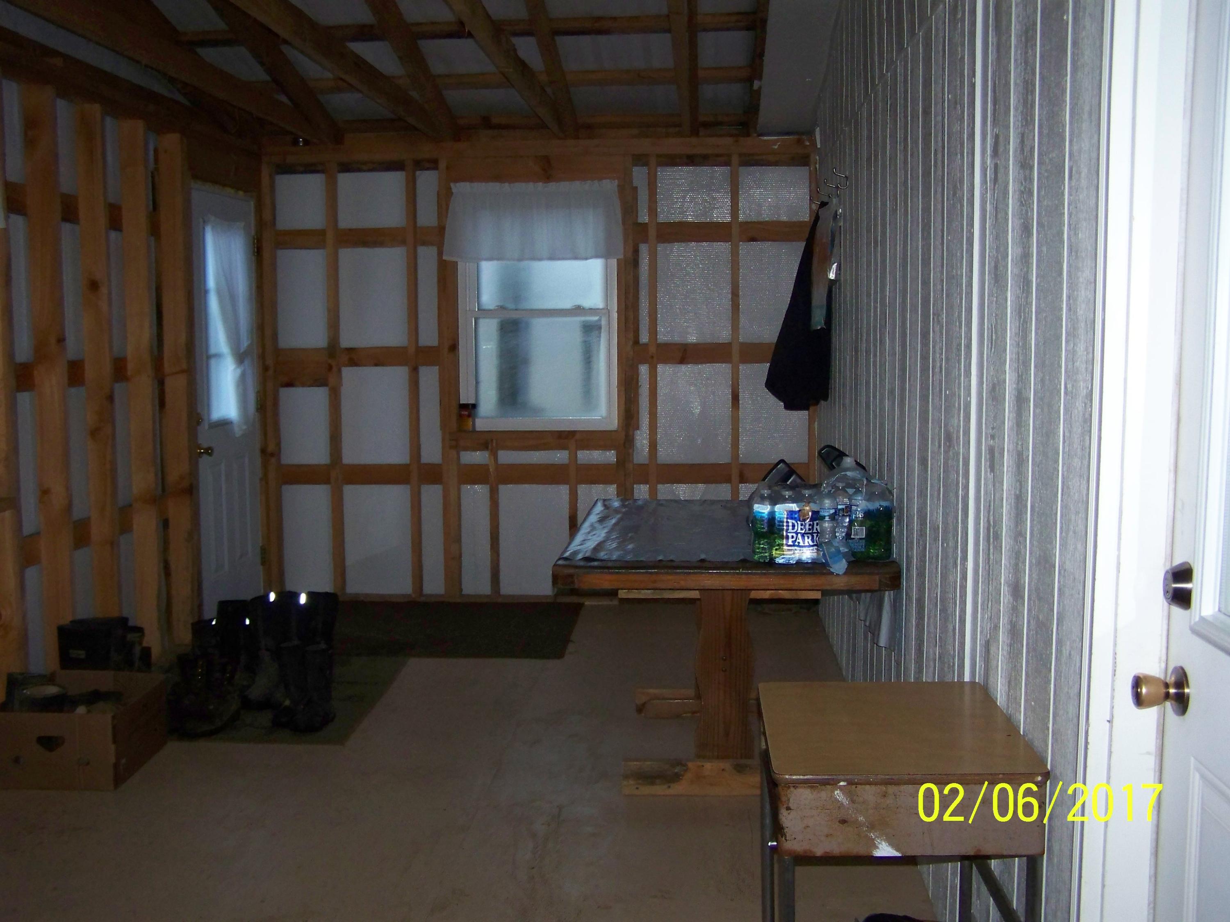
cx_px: 615
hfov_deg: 49.0
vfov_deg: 37.7
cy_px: 461
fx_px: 1350
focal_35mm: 38
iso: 200
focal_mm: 6.3
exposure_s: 1/30
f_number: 2.8
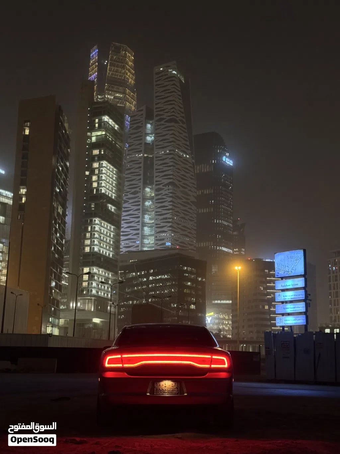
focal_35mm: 48
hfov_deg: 30.3
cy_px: 227
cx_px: 170
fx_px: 629
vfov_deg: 39.7
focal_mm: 6.76
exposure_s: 1/30
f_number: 1.78
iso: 500
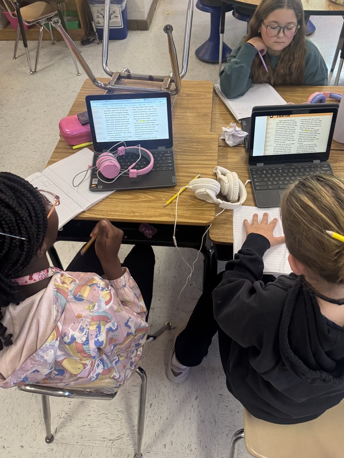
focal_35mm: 27
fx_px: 358
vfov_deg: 65.1
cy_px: 202
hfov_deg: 51.3
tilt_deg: -47.9
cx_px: 188
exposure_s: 1/60
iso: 500
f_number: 1.78
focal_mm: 6.76
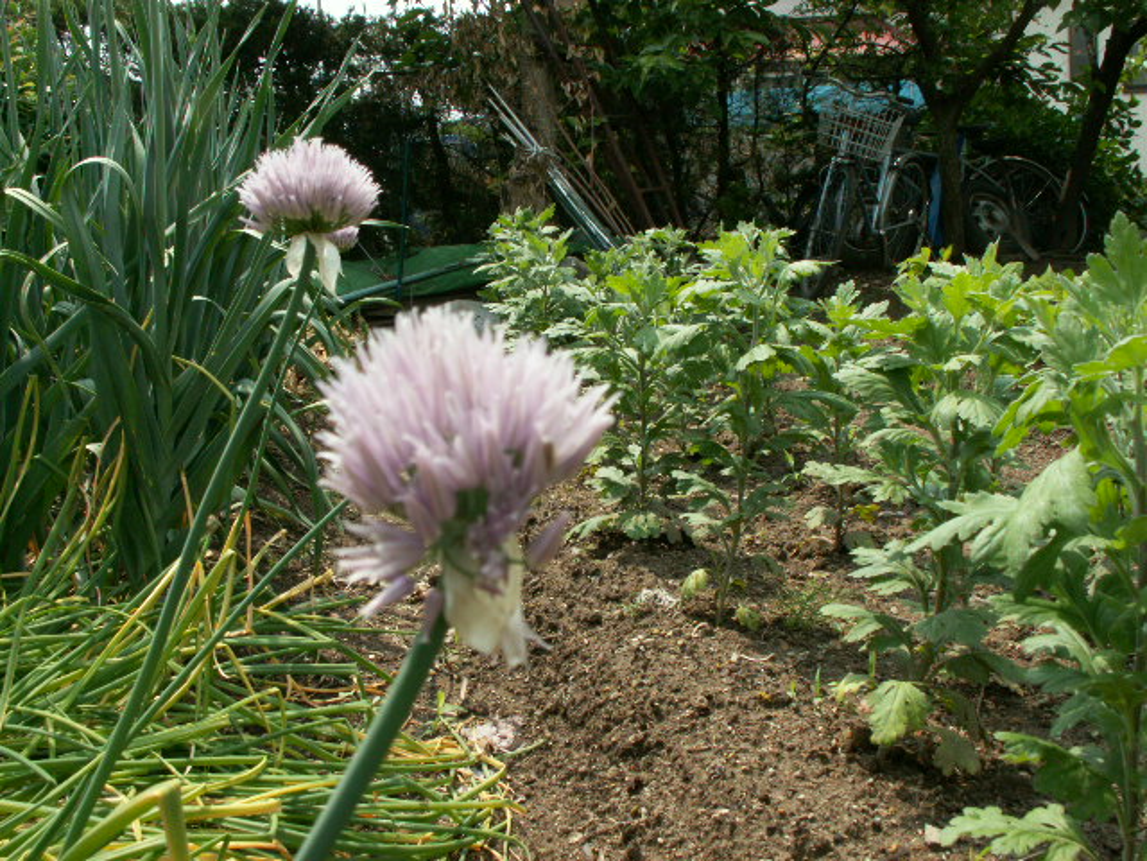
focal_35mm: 35
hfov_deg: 52.6
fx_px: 1160
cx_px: 574
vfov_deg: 40.7
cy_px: 430
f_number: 5.6
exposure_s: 1/160
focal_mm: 5.88
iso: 50
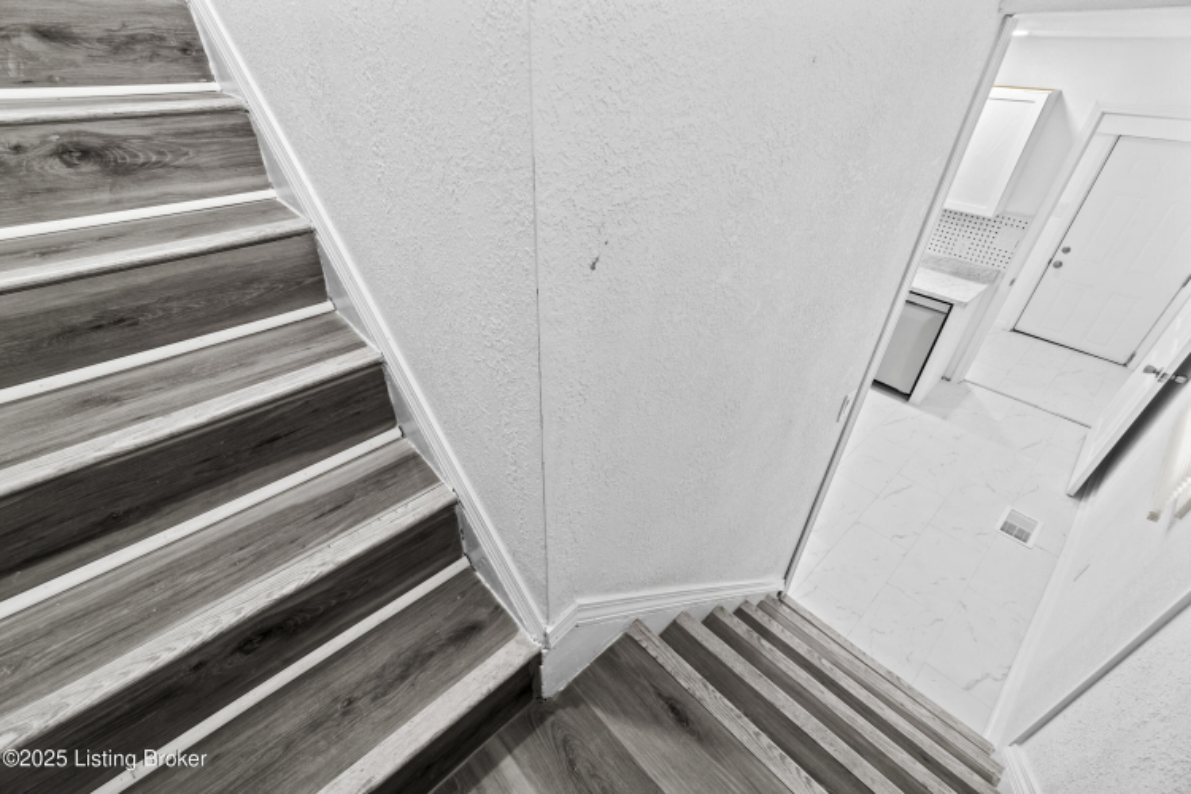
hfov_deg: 100.4
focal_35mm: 15
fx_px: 496
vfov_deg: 77.3
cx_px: 596
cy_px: 397
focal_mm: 10
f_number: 7.1
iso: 400
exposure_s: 1/3
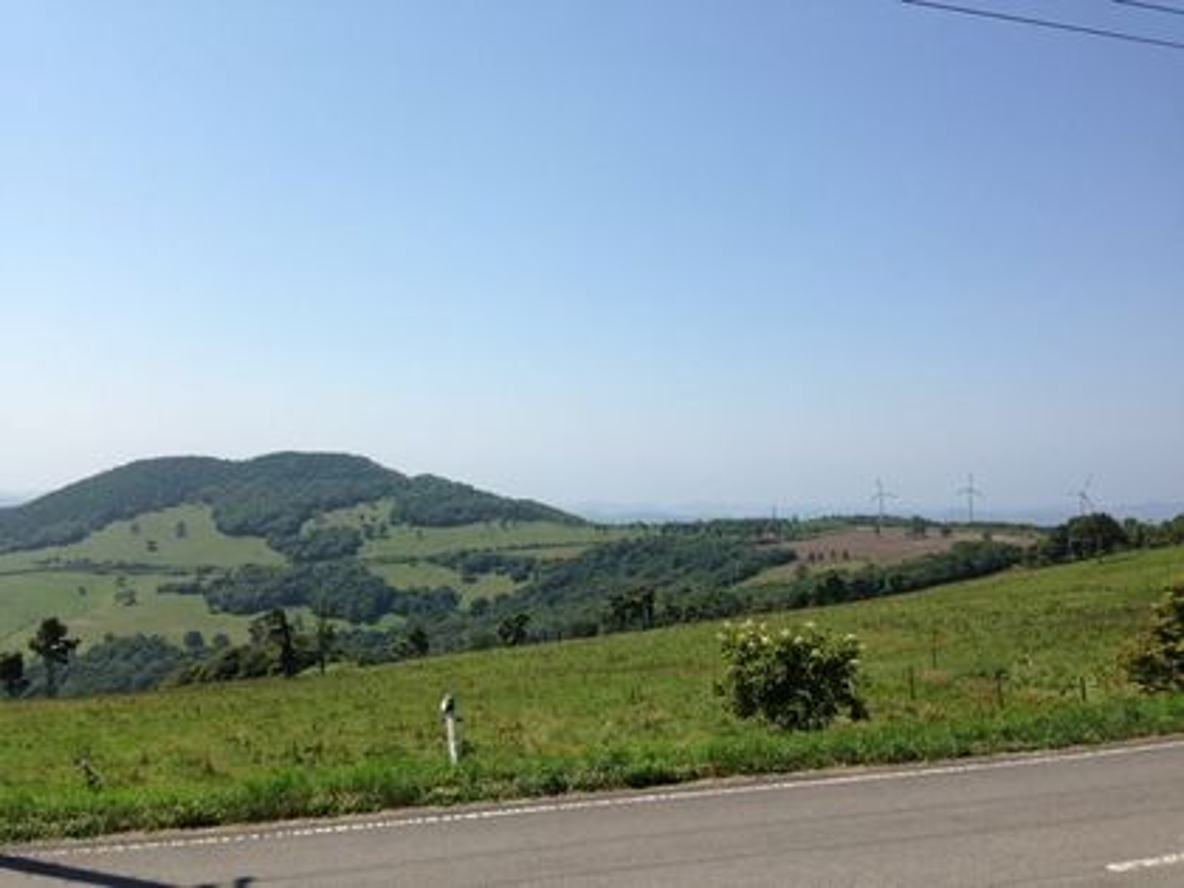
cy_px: 444
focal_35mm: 33
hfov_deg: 55.4
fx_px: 1129
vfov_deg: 42.9
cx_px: 592
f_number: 2.4
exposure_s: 1/2008
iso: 50
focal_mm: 4.13
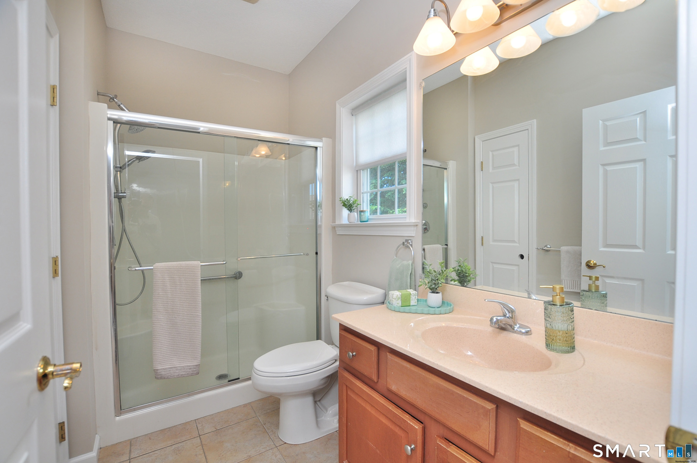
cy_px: 232
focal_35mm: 15
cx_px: 348
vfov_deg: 77.2
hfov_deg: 100.5
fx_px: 290
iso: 200
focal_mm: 10
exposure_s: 1/50
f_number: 5
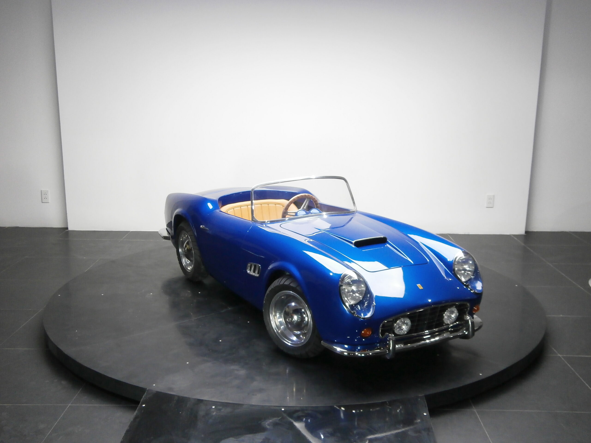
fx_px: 615
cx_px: 296
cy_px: 222
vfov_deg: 39.7
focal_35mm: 36
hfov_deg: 51.4
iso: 200
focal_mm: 6.4
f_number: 3.1
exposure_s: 1/13
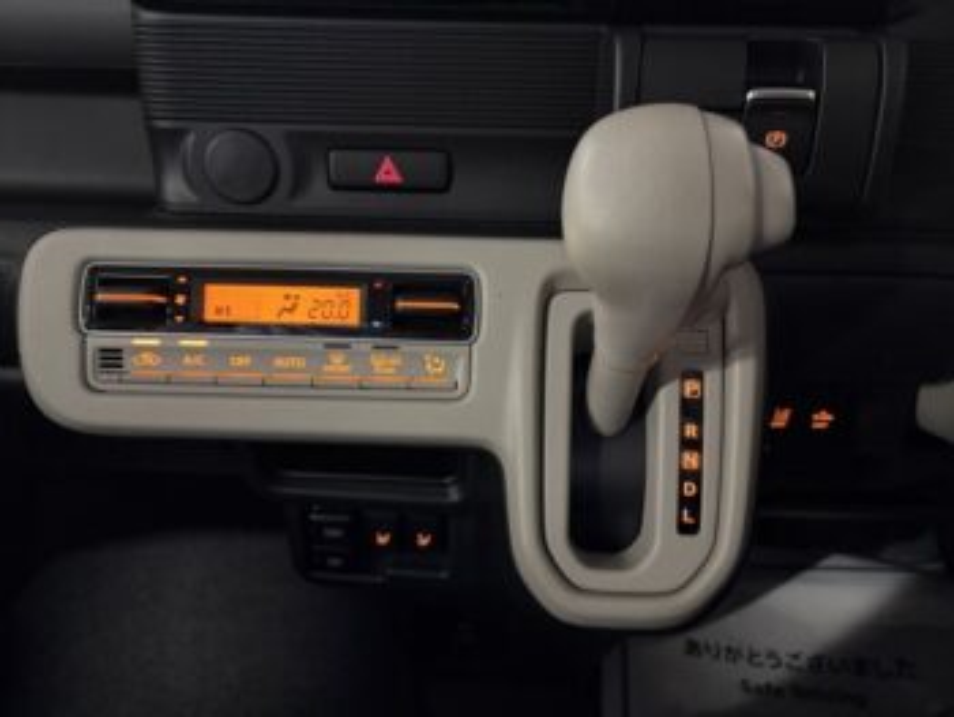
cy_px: 358
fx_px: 717
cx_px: 477
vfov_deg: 53.1
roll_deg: -1.3
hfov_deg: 67.3
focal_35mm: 26
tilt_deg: -37.2
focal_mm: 5.96
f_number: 1.6
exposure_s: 1/25
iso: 800
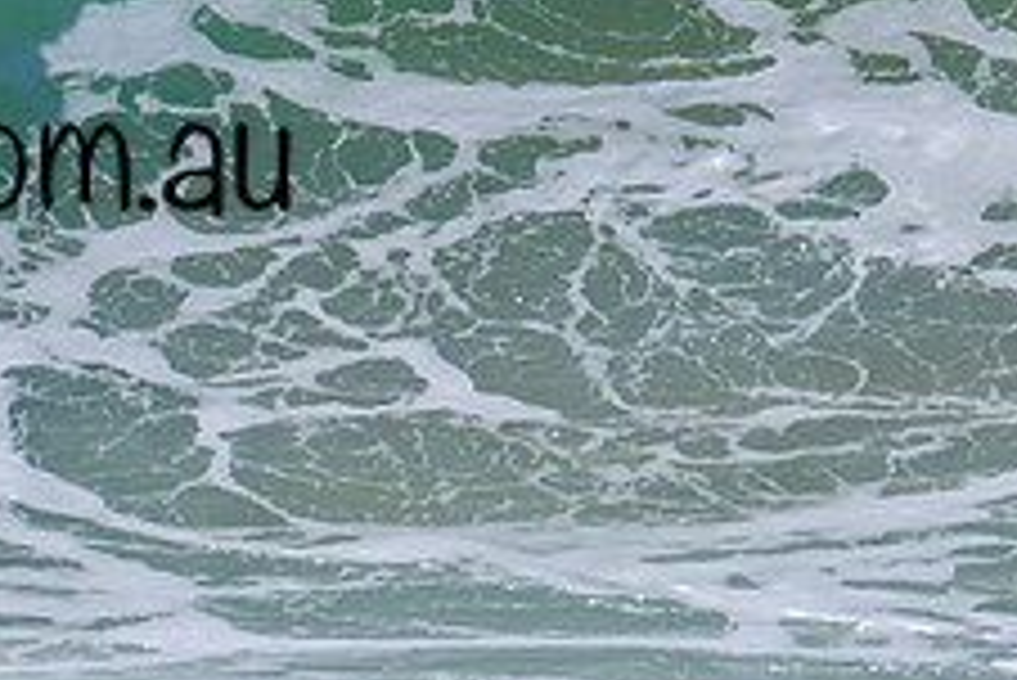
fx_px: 79657
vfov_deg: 0.5
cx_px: -360
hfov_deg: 0.7
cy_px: -41
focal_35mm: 2818
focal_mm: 800
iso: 560
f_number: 11
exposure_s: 1/2000
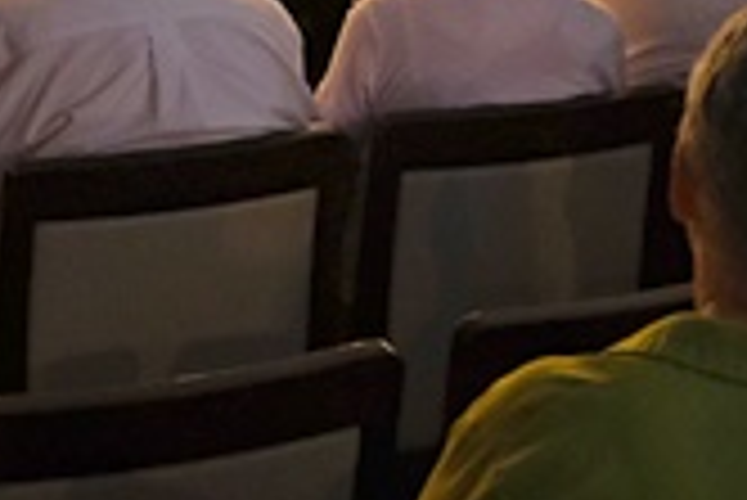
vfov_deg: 8.5
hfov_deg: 12.7
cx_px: 436
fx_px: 3364
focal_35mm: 162
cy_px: 59
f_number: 2.8
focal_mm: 19.6
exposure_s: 1/125
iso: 3200
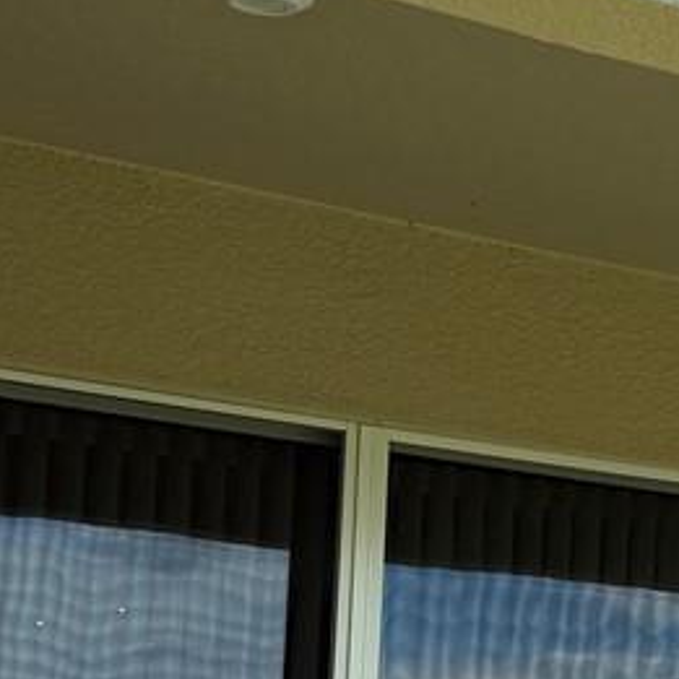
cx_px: 866
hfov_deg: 13.0
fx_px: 2885
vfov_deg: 13.2
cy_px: 705
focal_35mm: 130
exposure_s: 1/1812
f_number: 1.78
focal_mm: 6.76
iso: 80
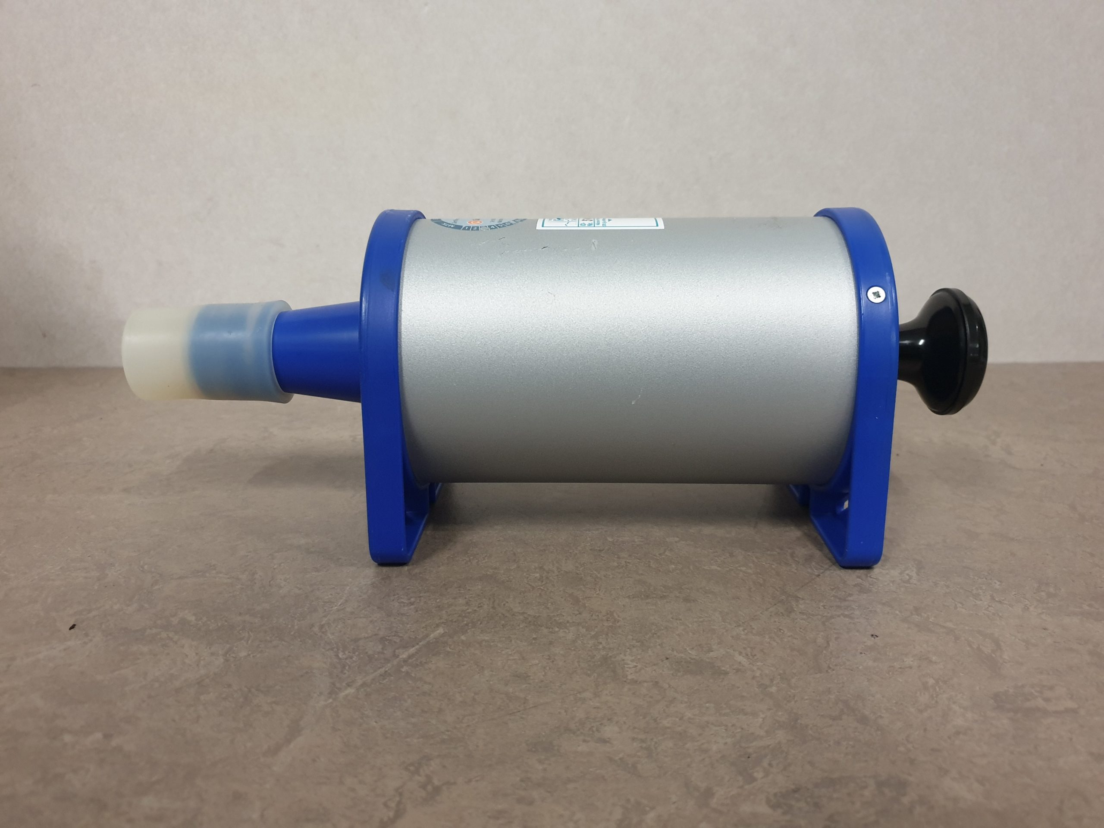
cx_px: 552
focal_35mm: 26
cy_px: 414
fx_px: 829
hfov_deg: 67.3
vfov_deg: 53.1
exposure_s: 1/33
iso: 320
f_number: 1.5
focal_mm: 4.3
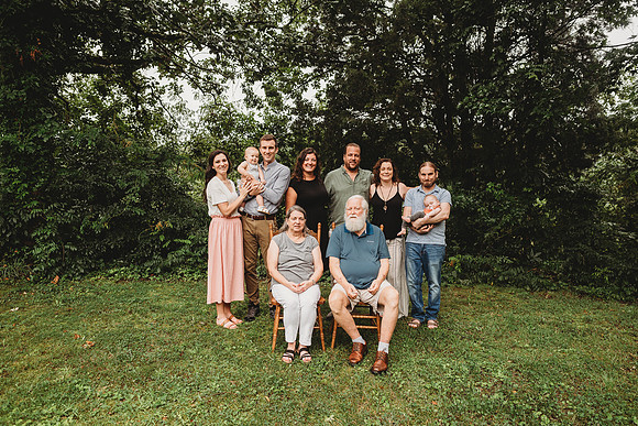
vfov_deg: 53.2
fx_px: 425
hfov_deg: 73.7
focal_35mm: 24
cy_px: 213
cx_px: 319
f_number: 3.5
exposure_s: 1/160
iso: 400
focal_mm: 24
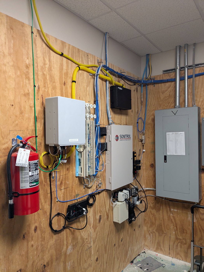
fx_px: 212
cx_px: 102
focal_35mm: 27
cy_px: 136
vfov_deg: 65.3
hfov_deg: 51.4
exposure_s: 1/60
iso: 116
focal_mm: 4.38
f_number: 1.73
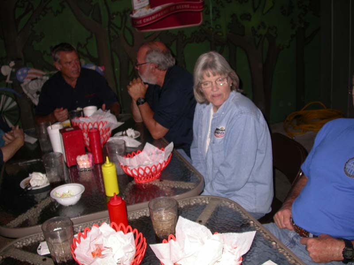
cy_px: 132
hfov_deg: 49.0
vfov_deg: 37.7
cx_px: 177
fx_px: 389
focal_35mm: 38
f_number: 2.6
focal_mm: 7.85
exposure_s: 1/60
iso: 100
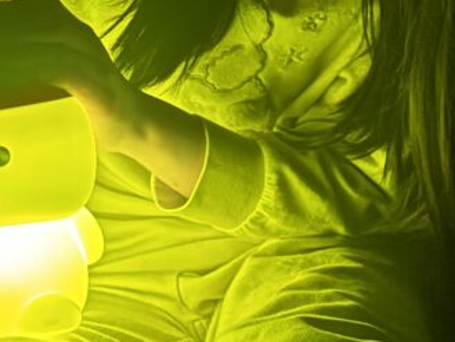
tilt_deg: -14.3
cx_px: -11
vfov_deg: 17.8
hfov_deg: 23.0
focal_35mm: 81
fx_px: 1065
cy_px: -1
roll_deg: -3.3
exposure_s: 1/15
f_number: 1.6
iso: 1250
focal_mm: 5.96
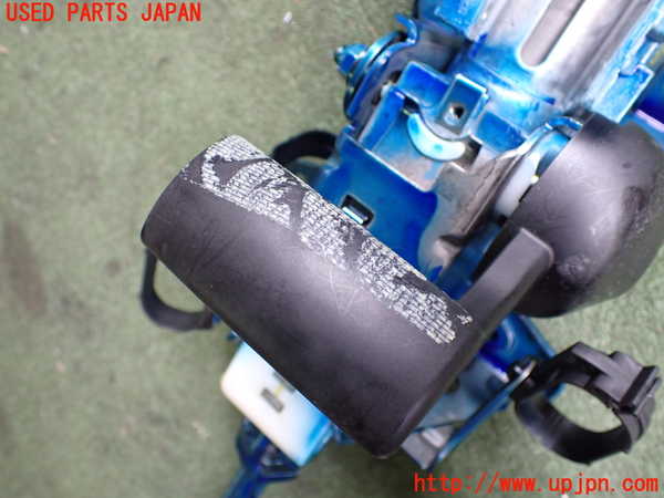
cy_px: 249
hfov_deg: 60.0
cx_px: 332
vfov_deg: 46.8
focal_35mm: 30
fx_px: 575
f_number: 2.3
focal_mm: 5.4
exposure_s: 1/125
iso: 500
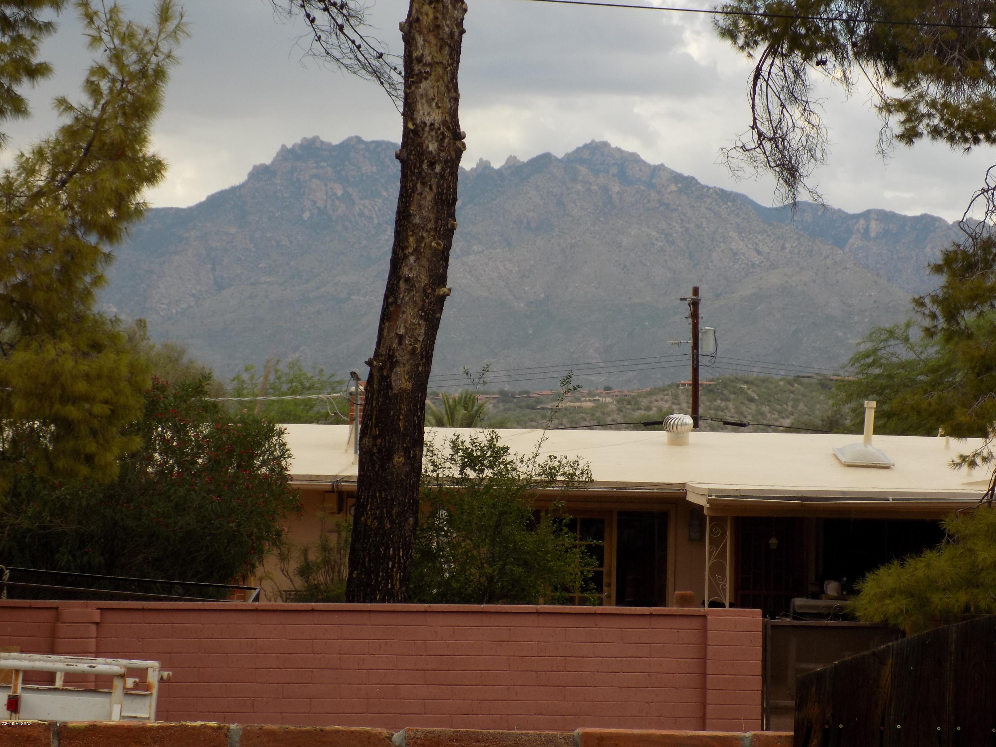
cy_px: 374
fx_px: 2791
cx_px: 498
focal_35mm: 97
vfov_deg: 15.2
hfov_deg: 20.2
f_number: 4.6
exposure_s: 1/160
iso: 80
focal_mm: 17.2
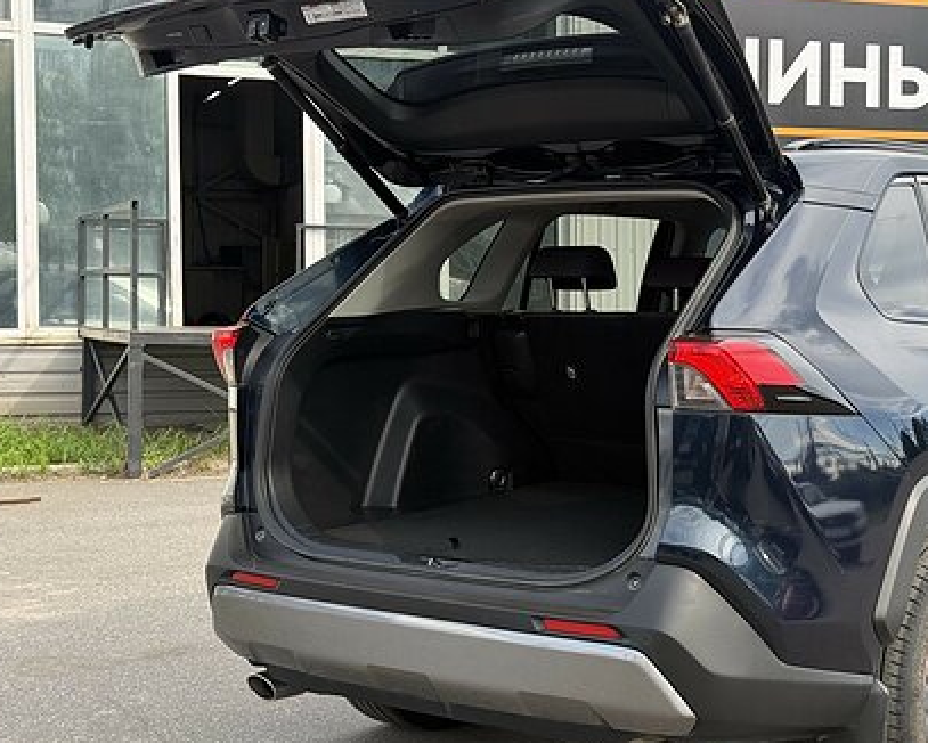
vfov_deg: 24.2
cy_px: 367
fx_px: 1731
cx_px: 591
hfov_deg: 29.9
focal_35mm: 63
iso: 80
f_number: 1.78
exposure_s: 1/885
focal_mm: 6.76
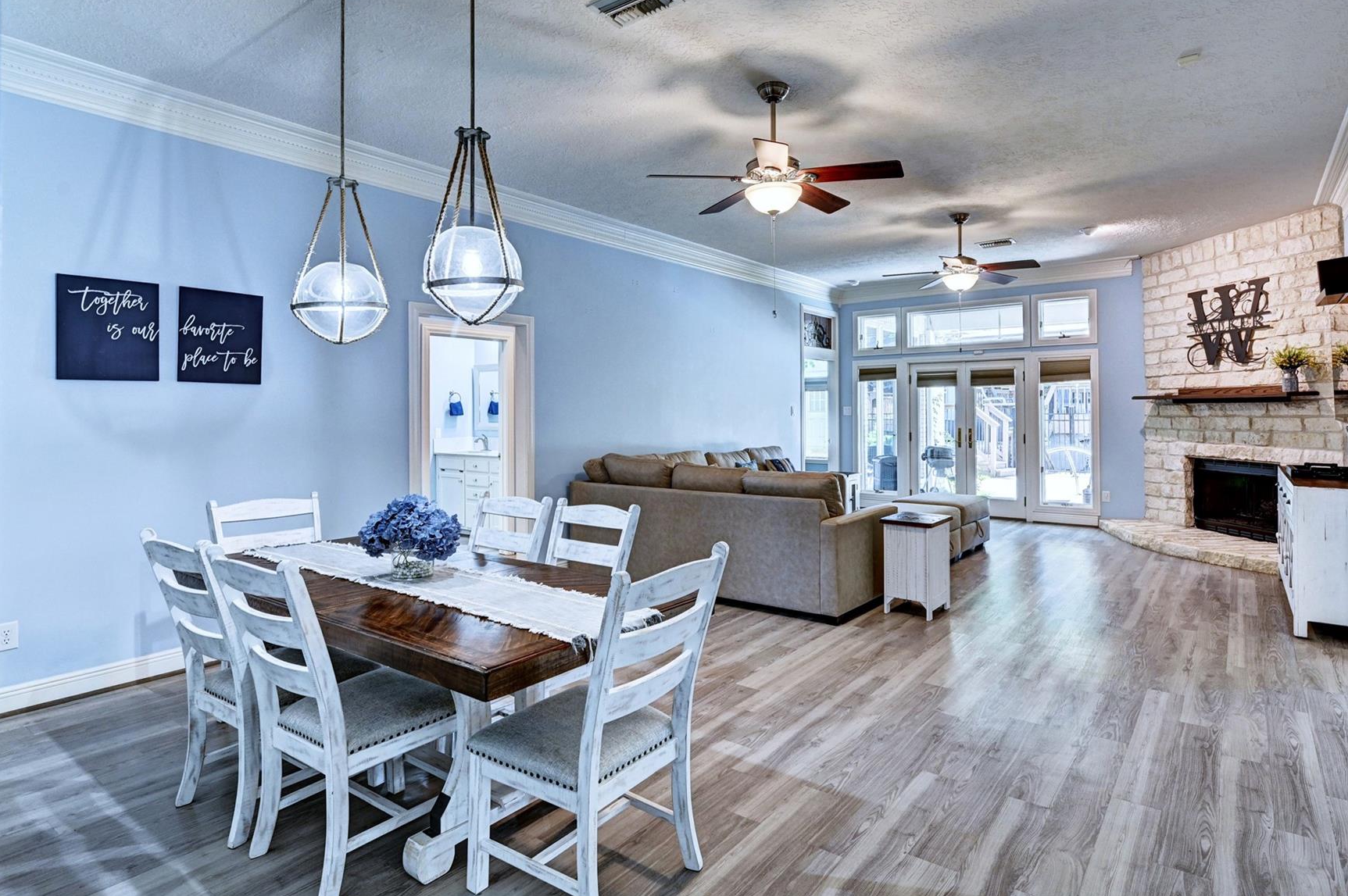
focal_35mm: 20
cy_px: 399
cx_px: 710
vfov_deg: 62.7
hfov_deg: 85.1
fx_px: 733
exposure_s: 1/6
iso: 400
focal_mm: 16.5
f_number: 8
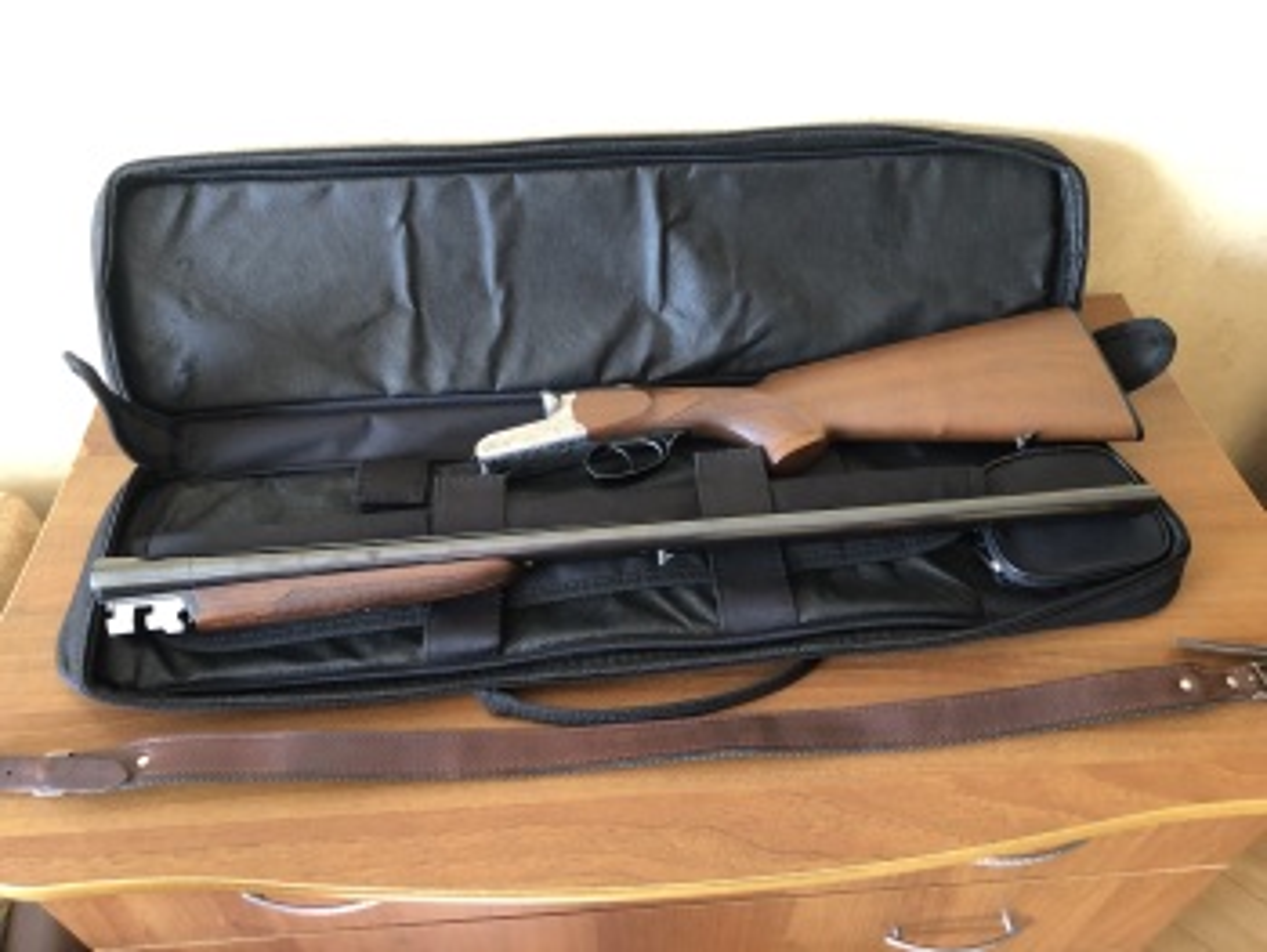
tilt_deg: -47.8
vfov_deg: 49.8
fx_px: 1026
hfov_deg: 63.4
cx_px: 634
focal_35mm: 28
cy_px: 476
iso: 64
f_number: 1.8
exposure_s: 1/15
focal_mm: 3.99
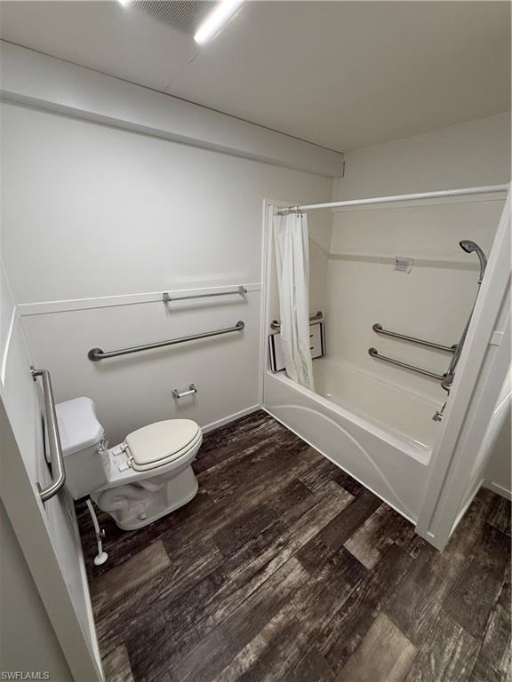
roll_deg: -1.9
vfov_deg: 102.1
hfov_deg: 85.7
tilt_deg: -18.1
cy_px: 341
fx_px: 276
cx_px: 256
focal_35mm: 14
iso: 250
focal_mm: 2.22
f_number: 2.2
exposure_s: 1/120
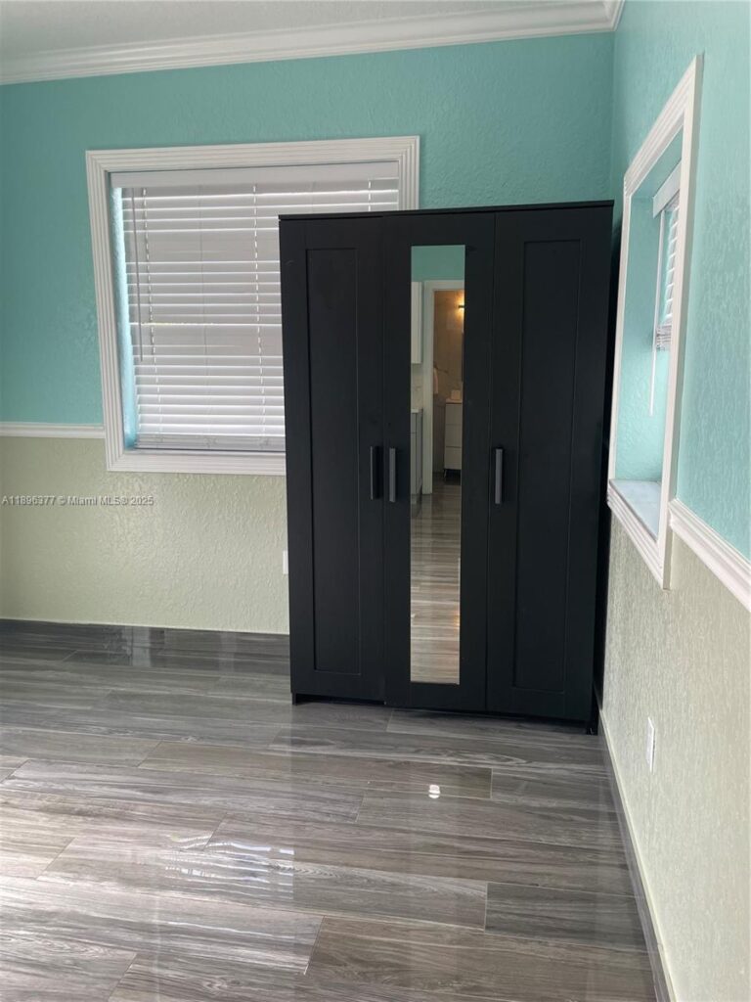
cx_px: 376
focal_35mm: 26
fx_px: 752
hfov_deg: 53.1
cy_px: 501
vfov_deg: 67.3
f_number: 1.6
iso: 40
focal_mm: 4.2
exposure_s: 1/120
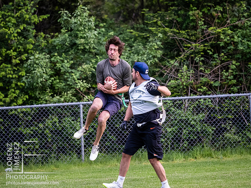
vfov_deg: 5.0
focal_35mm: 300
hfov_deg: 6.6
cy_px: 94
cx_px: 126
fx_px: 2175
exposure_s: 1/1250
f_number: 2.8
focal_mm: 150
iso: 2000
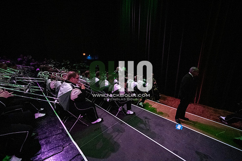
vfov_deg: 81.2
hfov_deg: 104.2
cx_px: 121
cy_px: 80
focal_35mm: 14
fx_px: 94
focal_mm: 14
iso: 25600
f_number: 4
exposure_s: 1/400
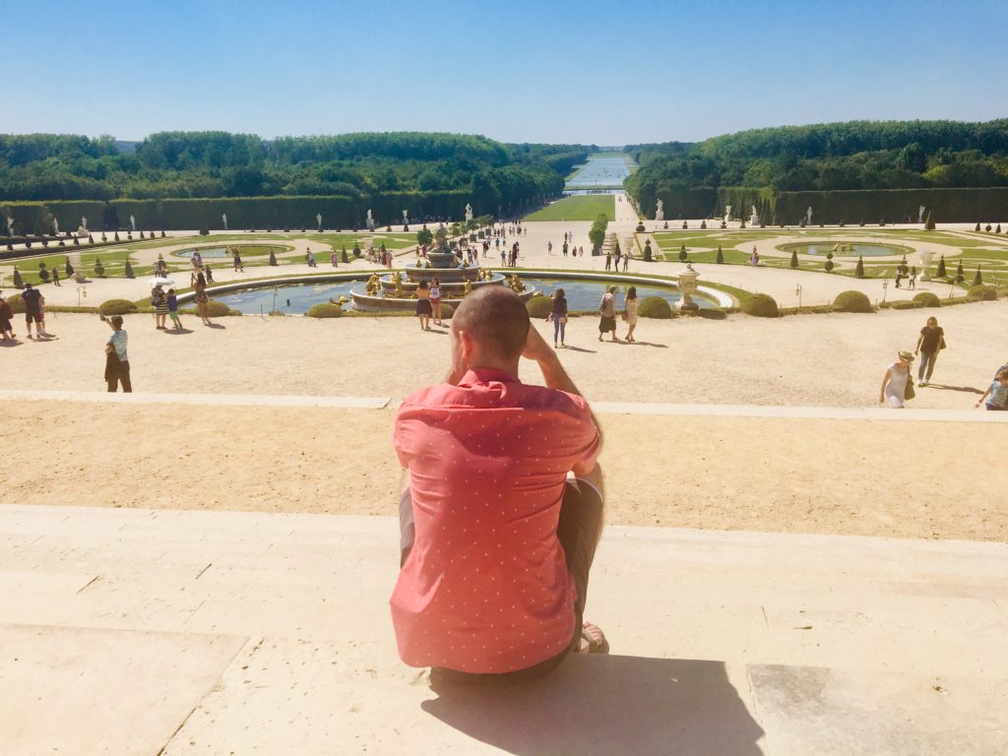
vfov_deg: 48.2
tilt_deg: -13.5
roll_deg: +1.5
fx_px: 844
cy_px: 378
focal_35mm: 29
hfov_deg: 61.7
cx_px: 504
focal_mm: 4.15
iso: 25
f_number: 2.2
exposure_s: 1/3205
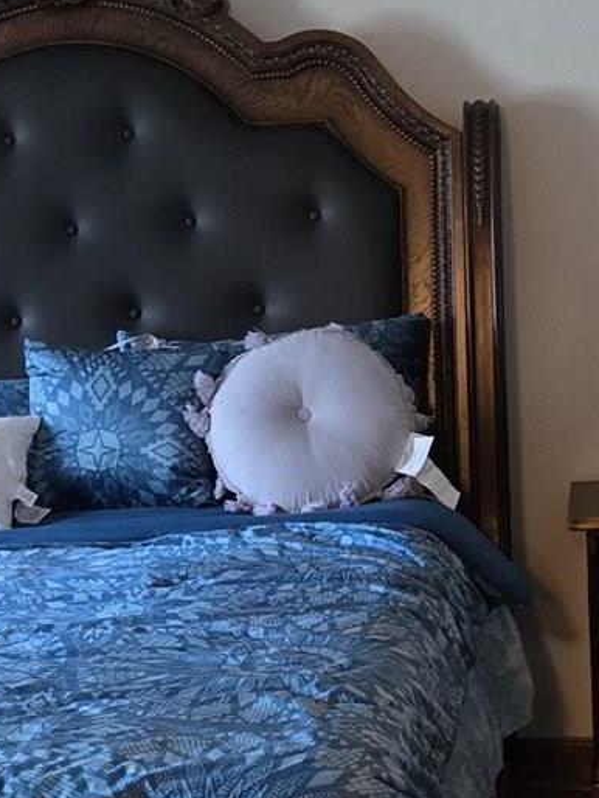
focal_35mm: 103
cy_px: 666
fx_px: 2374
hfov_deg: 14.3
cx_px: 178
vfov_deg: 18.8
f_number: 1.8
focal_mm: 5.4
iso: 1000
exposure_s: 1/60
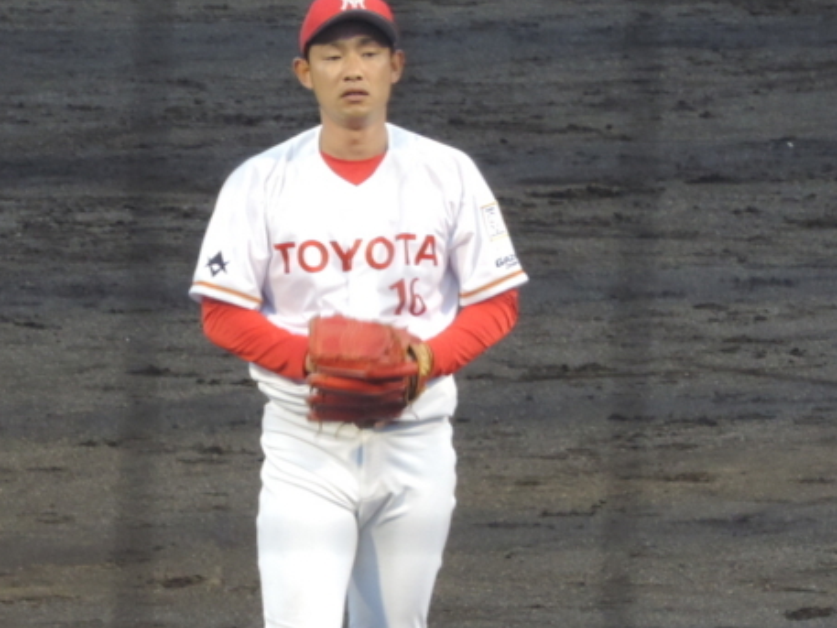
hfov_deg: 1.9
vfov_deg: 1.4
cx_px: 295
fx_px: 25419
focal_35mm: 1051
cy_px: 467
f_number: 4.9
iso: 450
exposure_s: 1/60
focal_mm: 107
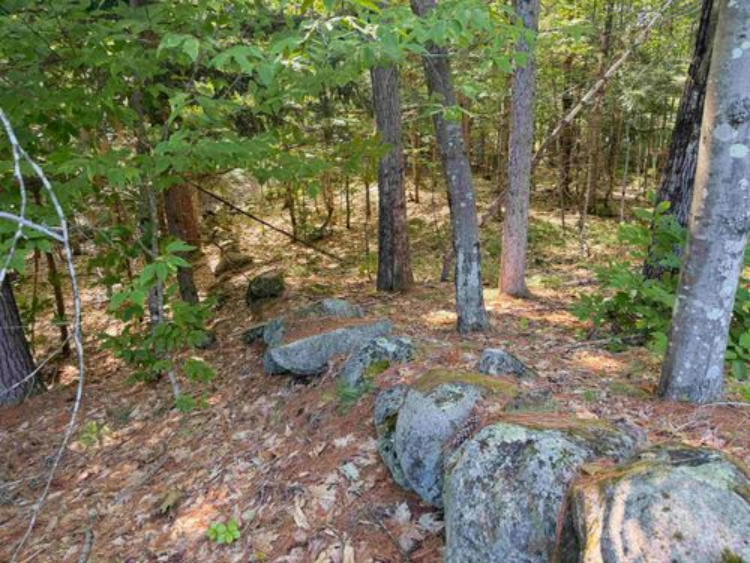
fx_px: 520
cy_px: 282
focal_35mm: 24
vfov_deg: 56.8
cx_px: 375
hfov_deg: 71.6
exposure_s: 1/135
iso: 200
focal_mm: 6.76
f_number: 1.78
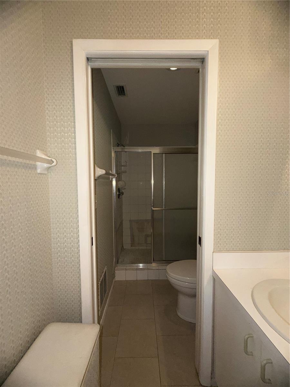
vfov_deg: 102.1
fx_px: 156
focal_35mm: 14
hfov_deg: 85.7
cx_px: 145
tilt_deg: -2.9
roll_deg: +0.0
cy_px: 194
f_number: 2.2
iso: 100
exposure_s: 1/60
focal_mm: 2.22
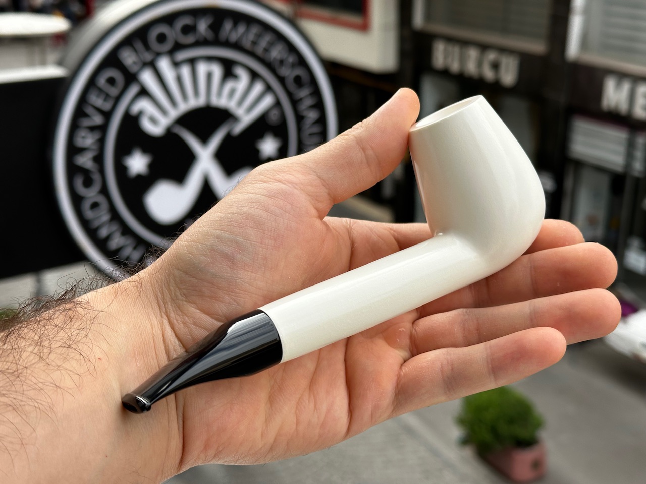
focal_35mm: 48
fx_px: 896
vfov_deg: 30.3
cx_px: 323
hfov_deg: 39.7
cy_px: 242
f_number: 1.78
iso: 64
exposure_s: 1/980
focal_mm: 6.86
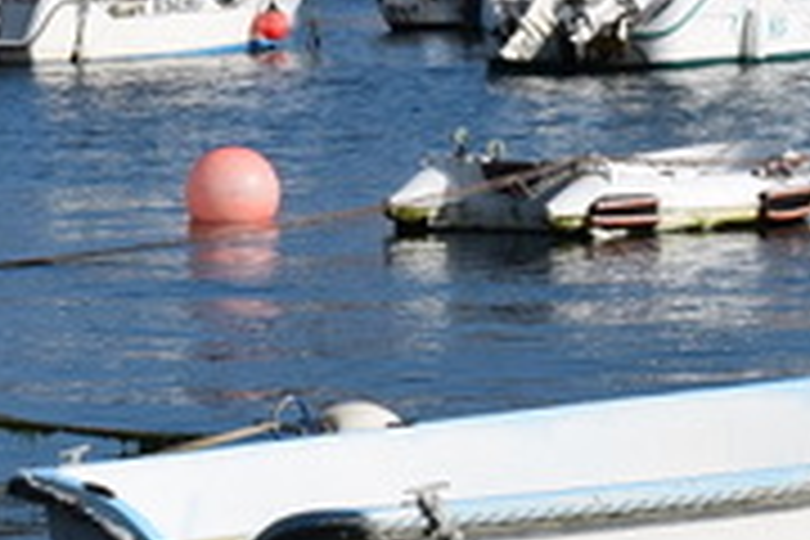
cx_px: 194
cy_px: 112
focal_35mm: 290
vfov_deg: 4.7
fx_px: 6524
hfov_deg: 7.1
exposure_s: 1/500
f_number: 11
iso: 200
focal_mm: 32
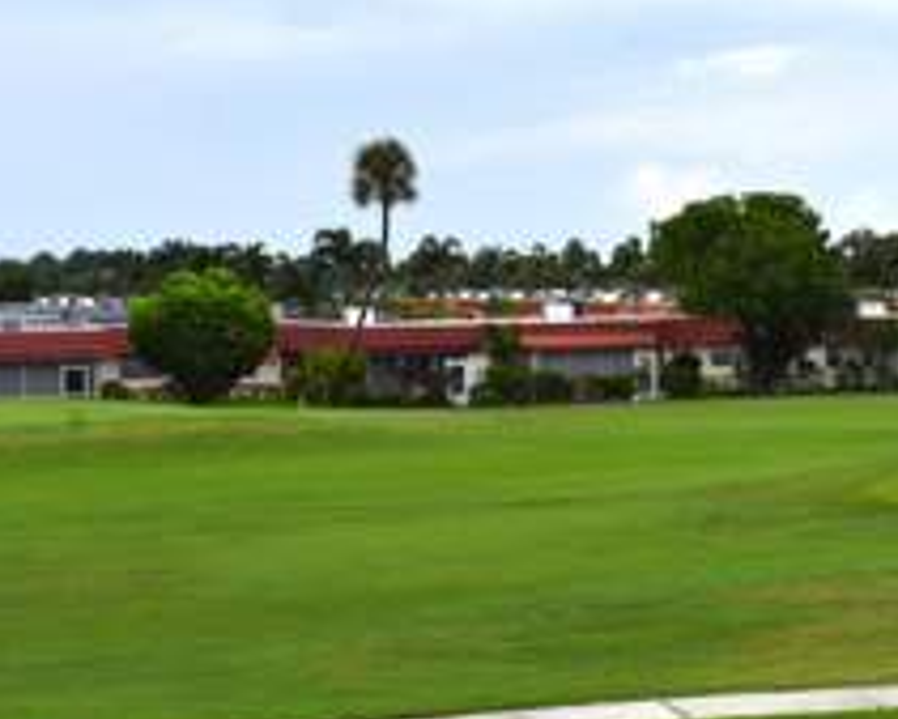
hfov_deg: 17.1
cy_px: 230
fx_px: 2898
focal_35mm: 109
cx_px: 979
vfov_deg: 14.1
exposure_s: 1/250
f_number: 11
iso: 200
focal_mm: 34
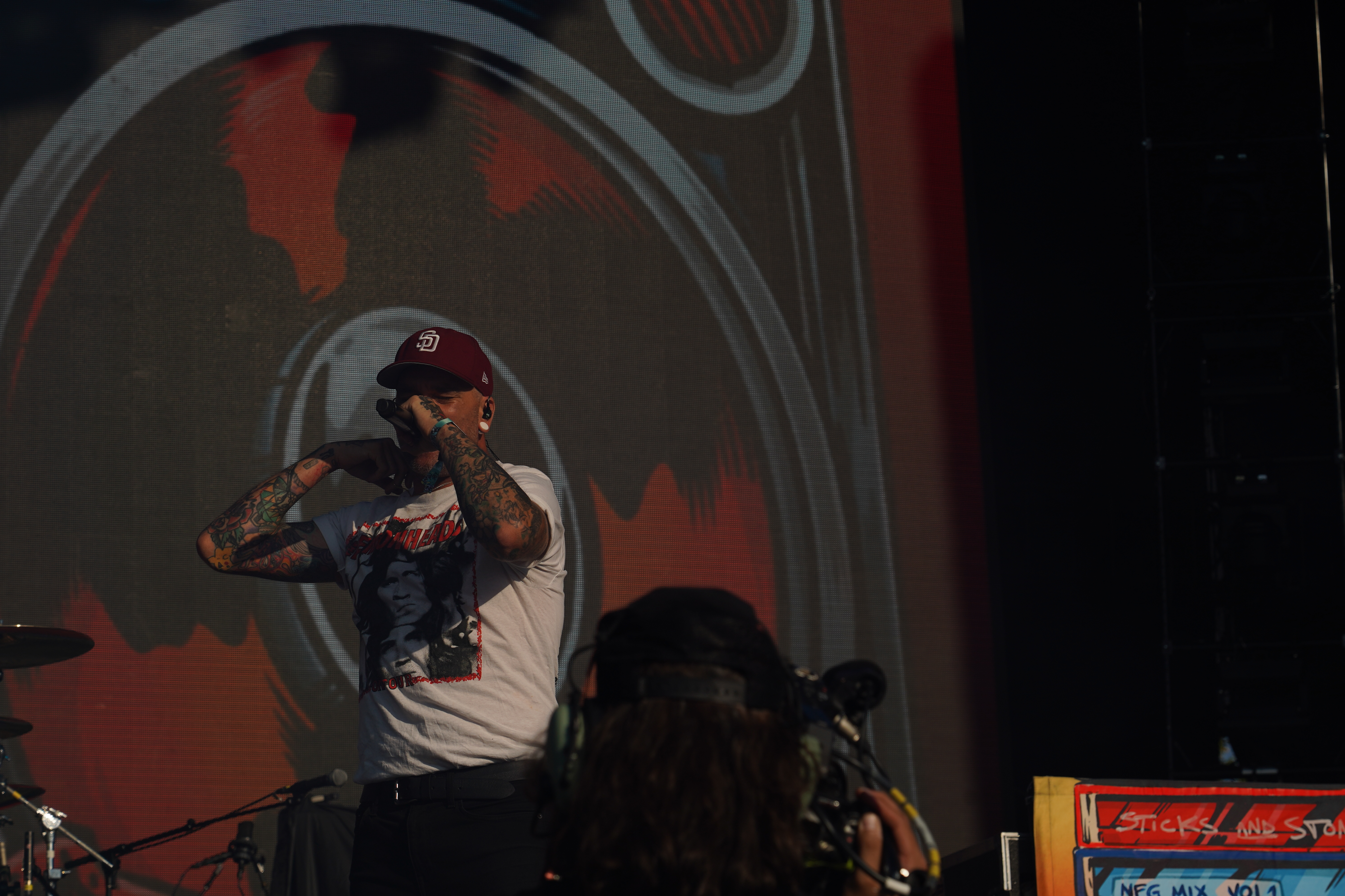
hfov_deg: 19.5
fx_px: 3923
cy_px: 448
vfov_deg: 13.0
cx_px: 672
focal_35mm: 105
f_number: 8
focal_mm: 105
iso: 100
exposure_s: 1/1250
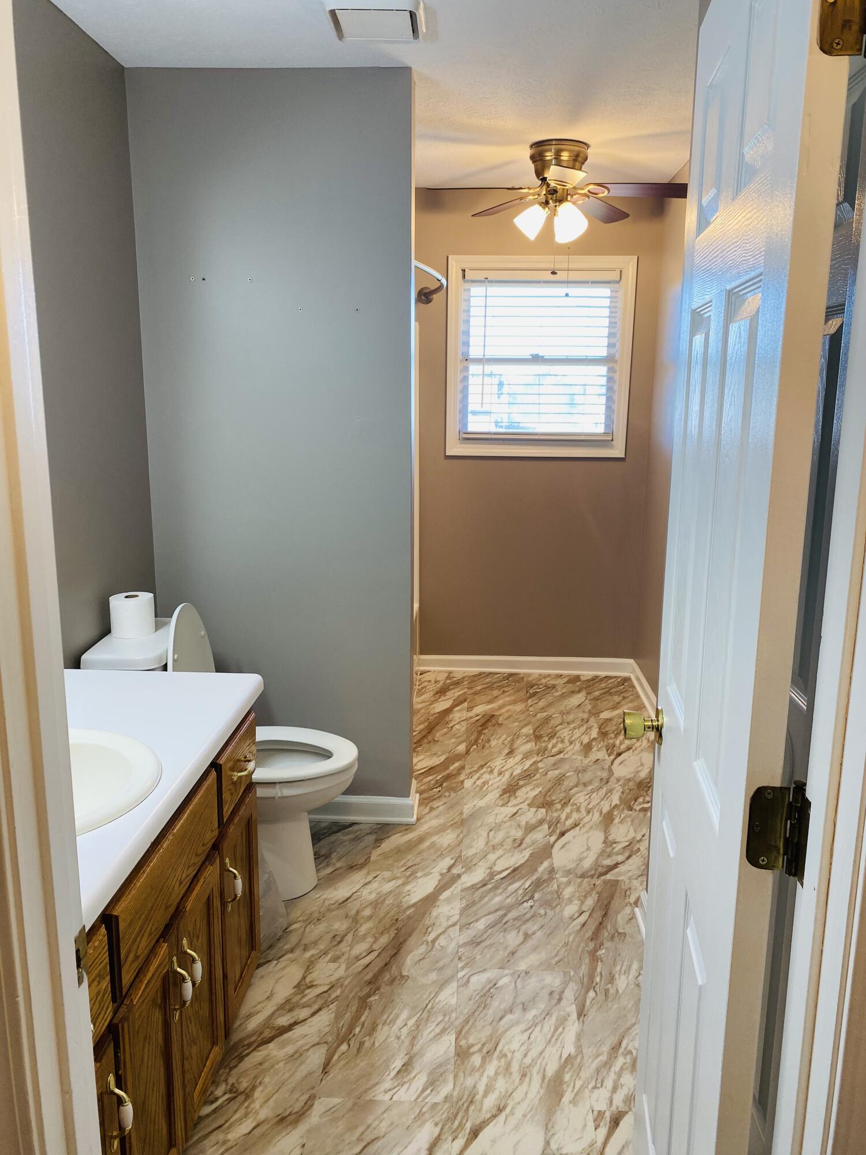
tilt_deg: -12.5
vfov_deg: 67.3
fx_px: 867
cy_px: 578
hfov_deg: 53.1
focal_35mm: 26
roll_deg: -0.5
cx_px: 433
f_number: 1.8
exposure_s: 1/60
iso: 64
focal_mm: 4.25
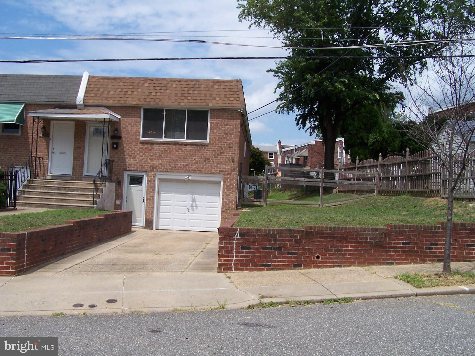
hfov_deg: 49.0
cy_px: 178
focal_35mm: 38
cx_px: 238
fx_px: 521
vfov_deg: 37.7
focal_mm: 6.3
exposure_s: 1/500
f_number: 5.6
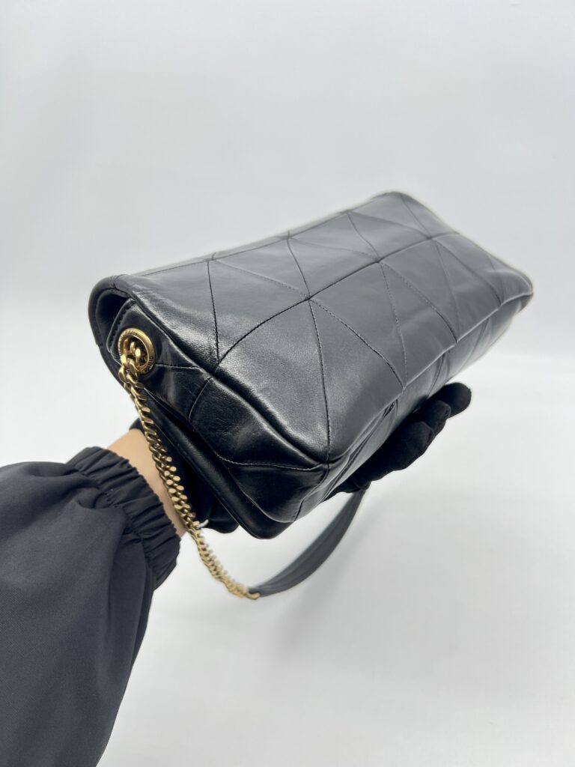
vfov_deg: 67.3
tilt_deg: -35.0
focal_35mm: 26
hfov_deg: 53.1
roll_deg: +3.3
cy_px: 384
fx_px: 576
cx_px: 288
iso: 40
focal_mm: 5.7
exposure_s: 1/100
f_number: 1.5
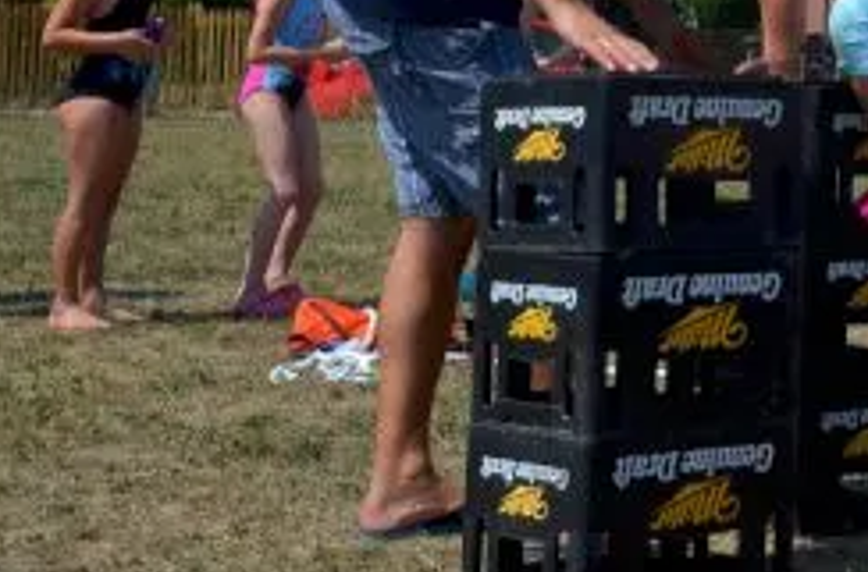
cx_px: 1089
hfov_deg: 17.3
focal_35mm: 112
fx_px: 2692
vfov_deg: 11.8
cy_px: -156
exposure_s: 1/320
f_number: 9
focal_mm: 28
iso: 100
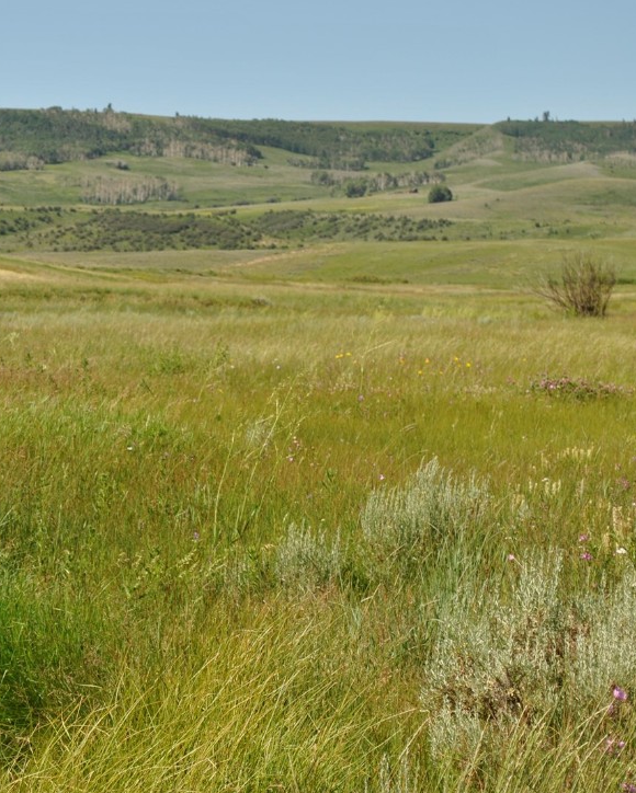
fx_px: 2886
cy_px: 376
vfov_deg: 15.7
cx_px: 33
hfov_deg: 12.5
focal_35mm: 123
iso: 100
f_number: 8
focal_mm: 55
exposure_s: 1/250
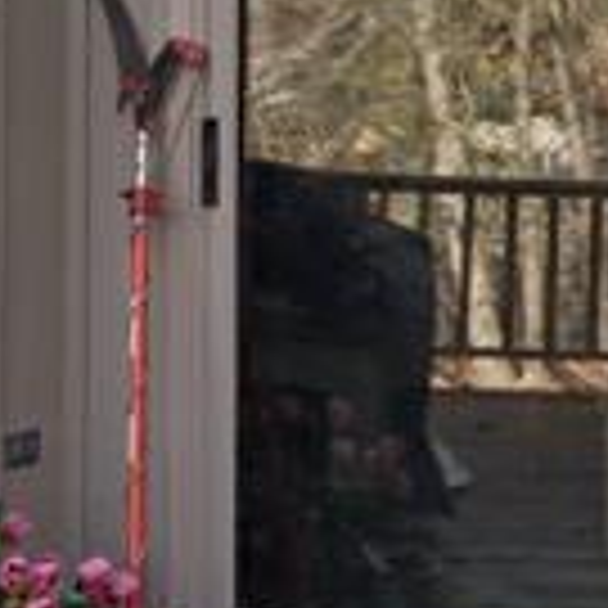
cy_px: 41
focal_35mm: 97
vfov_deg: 17.6
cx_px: -99
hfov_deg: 17.2
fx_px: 1928
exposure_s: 1/50
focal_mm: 10
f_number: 8
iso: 100
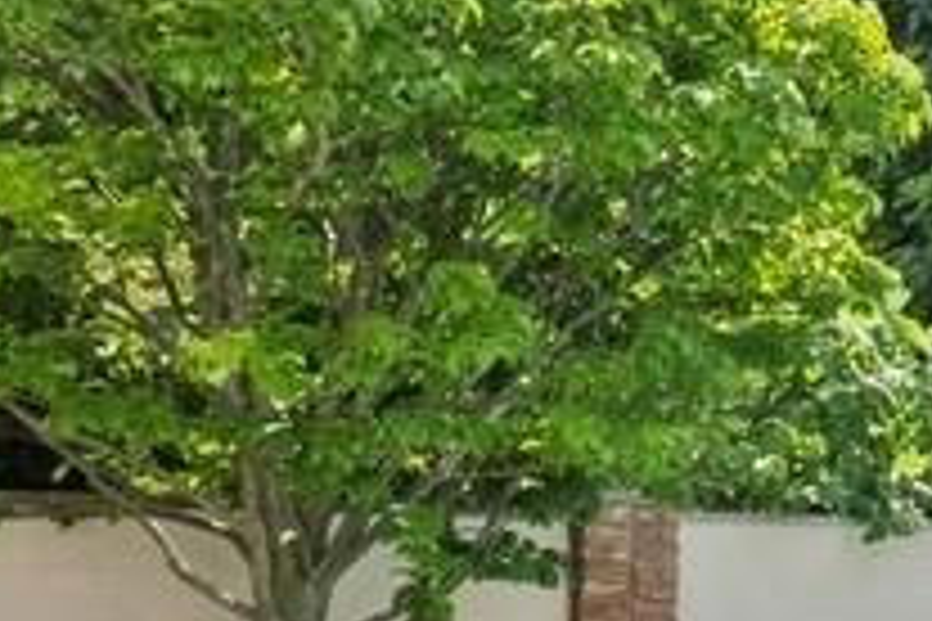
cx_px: 1751
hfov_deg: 19.3
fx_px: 1916
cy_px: 580
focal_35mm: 74
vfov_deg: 18.1
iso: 400
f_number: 9
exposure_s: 1/420
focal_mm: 11
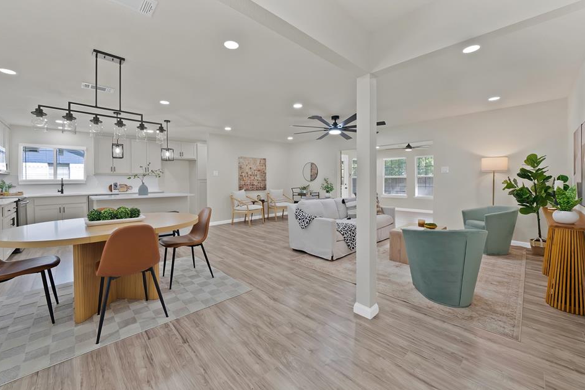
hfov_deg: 108.3
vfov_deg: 85.3
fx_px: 211
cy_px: 182
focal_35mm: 13
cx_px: 279
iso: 640
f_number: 9
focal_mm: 12
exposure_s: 1/4
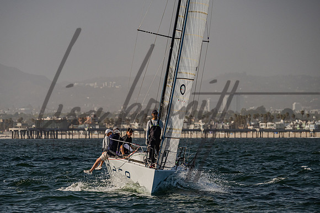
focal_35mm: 272
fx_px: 2421
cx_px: 146
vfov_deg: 5.1
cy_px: 118
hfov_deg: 7.6
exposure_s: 1/1600
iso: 400
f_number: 6.3
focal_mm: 200
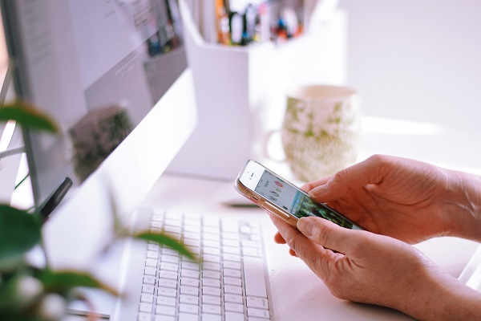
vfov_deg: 18.2
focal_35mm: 75
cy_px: 160
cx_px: 240
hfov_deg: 27.0
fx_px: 1002
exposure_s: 1/125
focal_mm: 50
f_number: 1.8
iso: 100
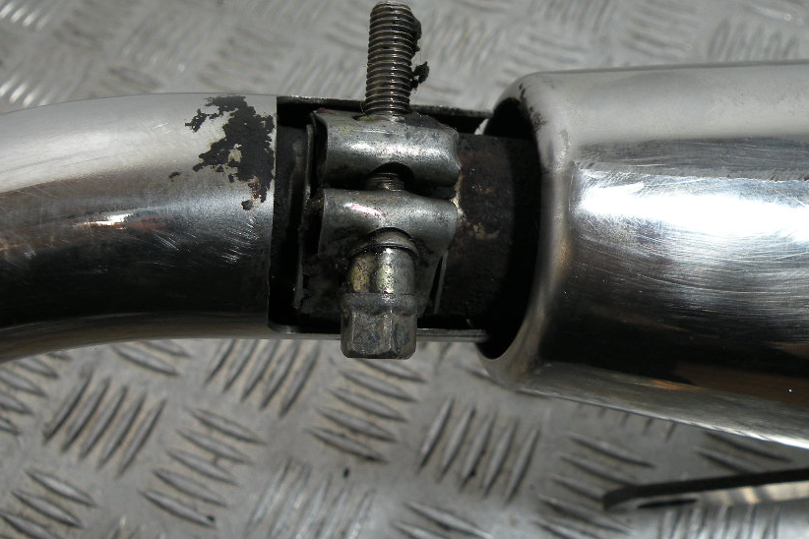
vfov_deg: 37.7
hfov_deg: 54.4
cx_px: 429
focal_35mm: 35
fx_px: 786
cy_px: 212
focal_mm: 4.7
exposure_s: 1/77.3
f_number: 2.8
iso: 64
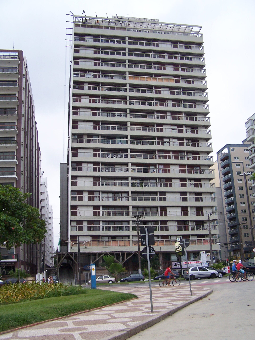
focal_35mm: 38
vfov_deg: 49.0
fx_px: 373
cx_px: 128
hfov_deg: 37.7
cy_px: 170
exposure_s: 1/90
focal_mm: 6.3
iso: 140
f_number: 2.8
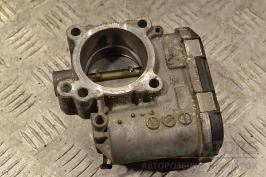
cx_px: 133
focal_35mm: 60
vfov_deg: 22.6
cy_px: 88
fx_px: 443
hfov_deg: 33.4
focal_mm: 40
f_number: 10
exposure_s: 1/400
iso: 3200
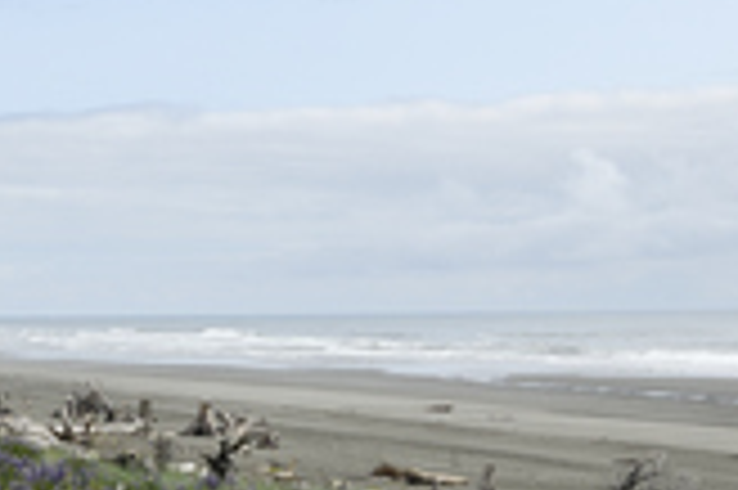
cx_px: 50
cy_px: 555
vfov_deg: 9.0
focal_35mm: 150
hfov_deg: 13.6
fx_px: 3072
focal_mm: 44
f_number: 22
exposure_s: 1/50
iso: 90
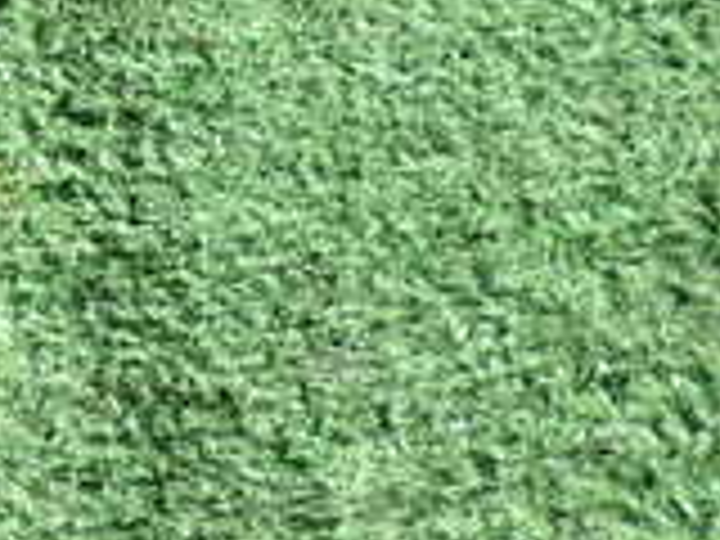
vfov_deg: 7.9
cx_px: -621
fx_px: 3910
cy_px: 135
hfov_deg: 9.9
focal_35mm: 188
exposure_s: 1/320
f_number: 3.2
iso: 100
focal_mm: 9.01
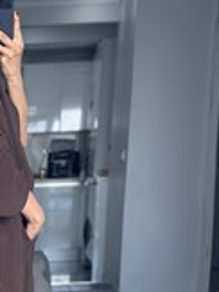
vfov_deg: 13.1
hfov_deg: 9.8
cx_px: -38
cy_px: 290
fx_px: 1259
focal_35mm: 149
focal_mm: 6.86
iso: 125
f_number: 1.78
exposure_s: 1/135
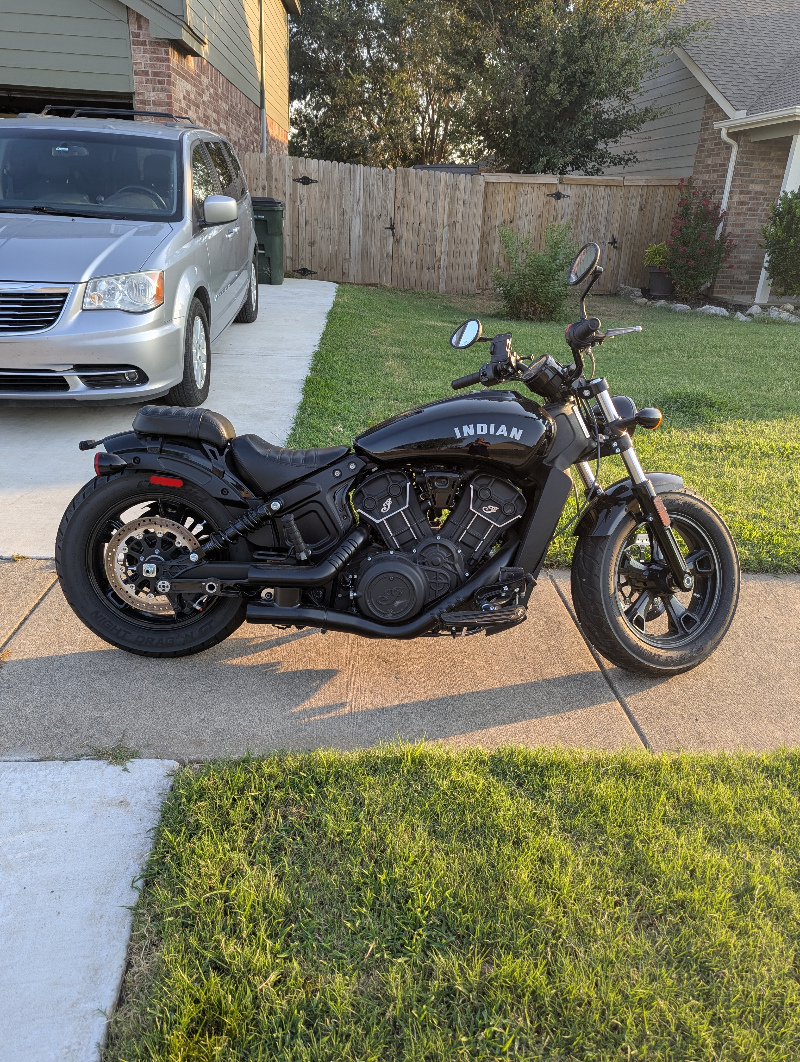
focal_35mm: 24
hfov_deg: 56.9
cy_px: 531
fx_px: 738
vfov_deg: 71.5
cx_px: 400
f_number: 1.85
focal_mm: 6.81
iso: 39
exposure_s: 1/277
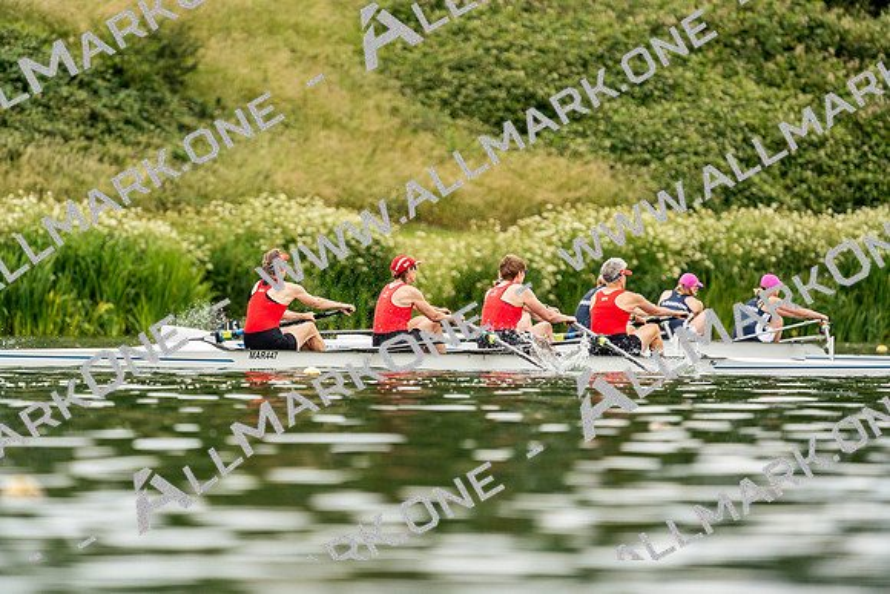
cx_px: 445
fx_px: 14836
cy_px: 297
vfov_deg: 2.3
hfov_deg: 3.4
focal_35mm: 600
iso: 640
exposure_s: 1/2000
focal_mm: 600
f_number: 6.3
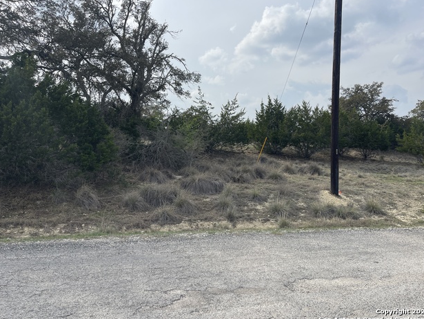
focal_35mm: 26
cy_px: 158
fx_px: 319
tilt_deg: -2.1
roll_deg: +0.8
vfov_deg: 53.1
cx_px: 210
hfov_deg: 67.3
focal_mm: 5.1
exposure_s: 1/3344
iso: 32
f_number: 1.6
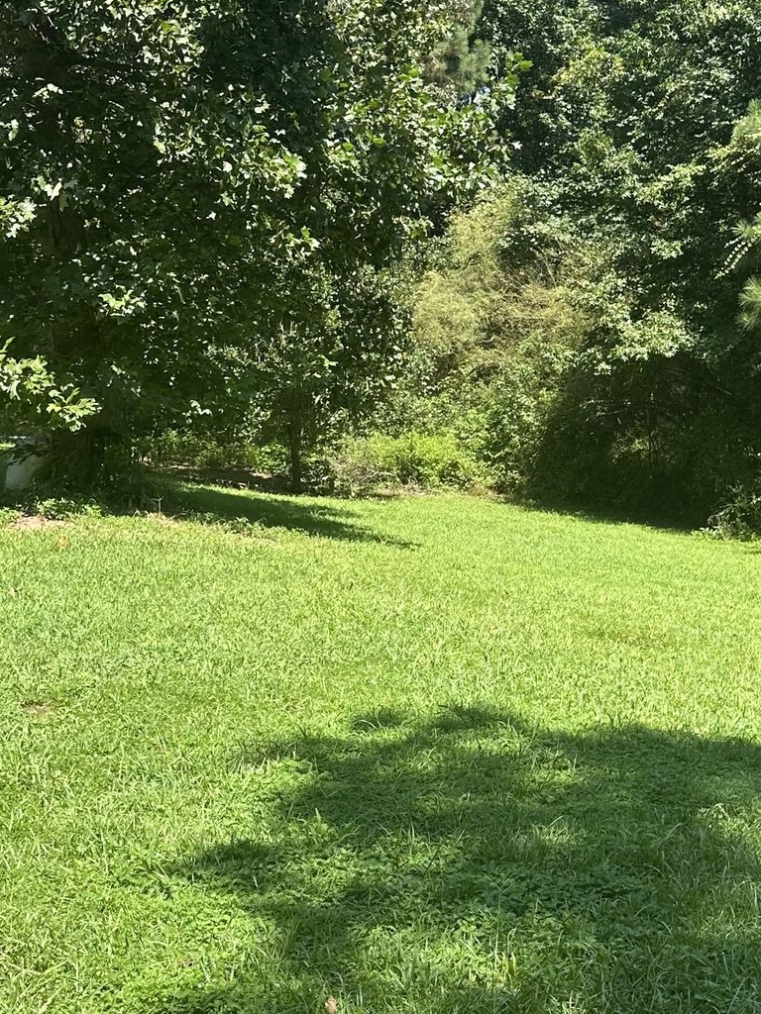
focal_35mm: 54
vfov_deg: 35.4
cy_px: 606
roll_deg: +0.7
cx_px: 486
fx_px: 1583
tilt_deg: -8.3
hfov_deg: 26.9
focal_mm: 6.86
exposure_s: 1/1357
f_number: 1.78
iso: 80
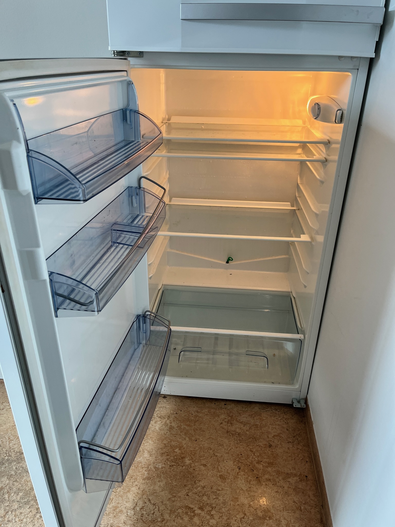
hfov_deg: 53.0
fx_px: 396
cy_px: 264
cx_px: 198
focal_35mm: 26
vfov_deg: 67.3
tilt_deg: -25.2
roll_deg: -1.4
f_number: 1.6
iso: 125
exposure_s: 1/100
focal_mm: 5.1
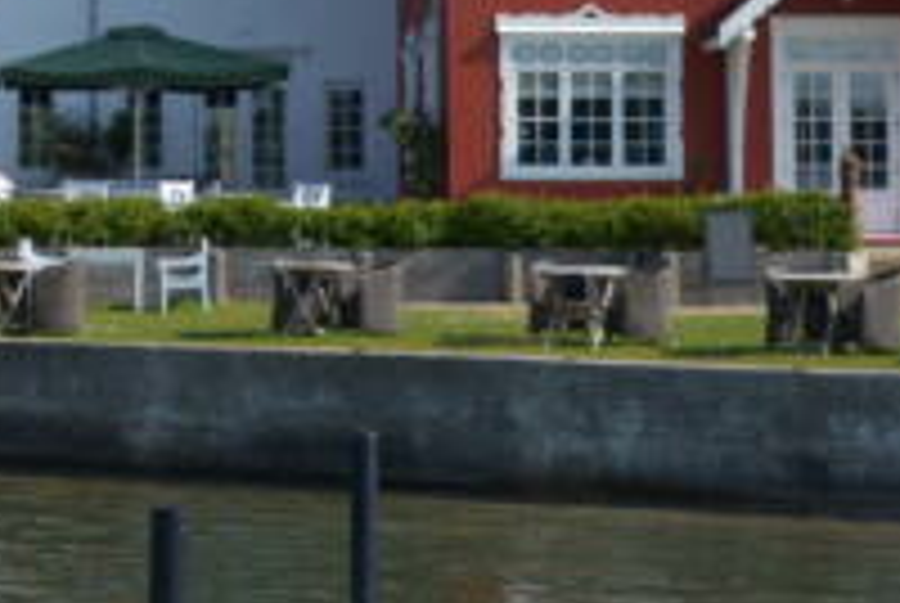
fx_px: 3455
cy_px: -119
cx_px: -108
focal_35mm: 138
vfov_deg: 9.8
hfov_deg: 14.5
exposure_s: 1/1000
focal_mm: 18
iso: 100
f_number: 3.5
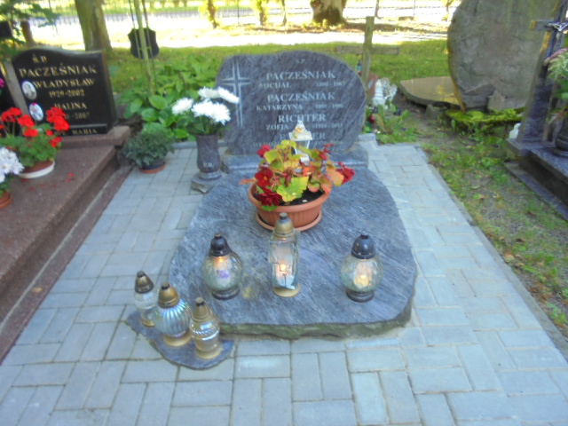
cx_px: 284
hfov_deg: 67.3
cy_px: 213
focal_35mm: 26
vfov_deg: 53.1
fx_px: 427
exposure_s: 1/30
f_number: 3.5
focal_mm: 4.6
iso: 160
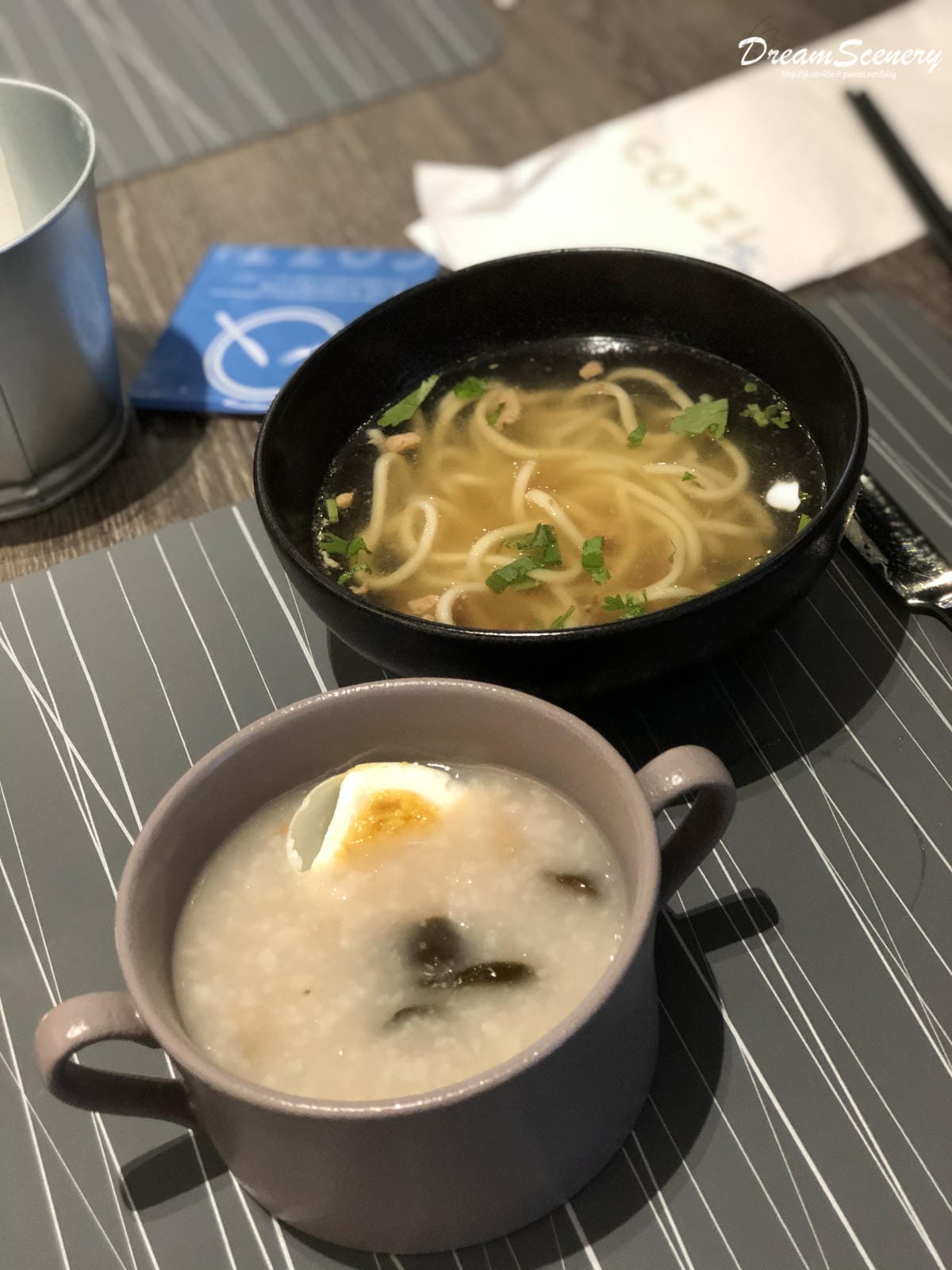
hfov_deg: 25.7
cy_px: 635
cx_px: 476
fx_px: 2090
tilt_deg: -45.2
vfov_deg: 33.8
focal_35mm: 57
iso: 250
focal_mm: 6.6
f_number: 2.8
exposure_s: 1/30
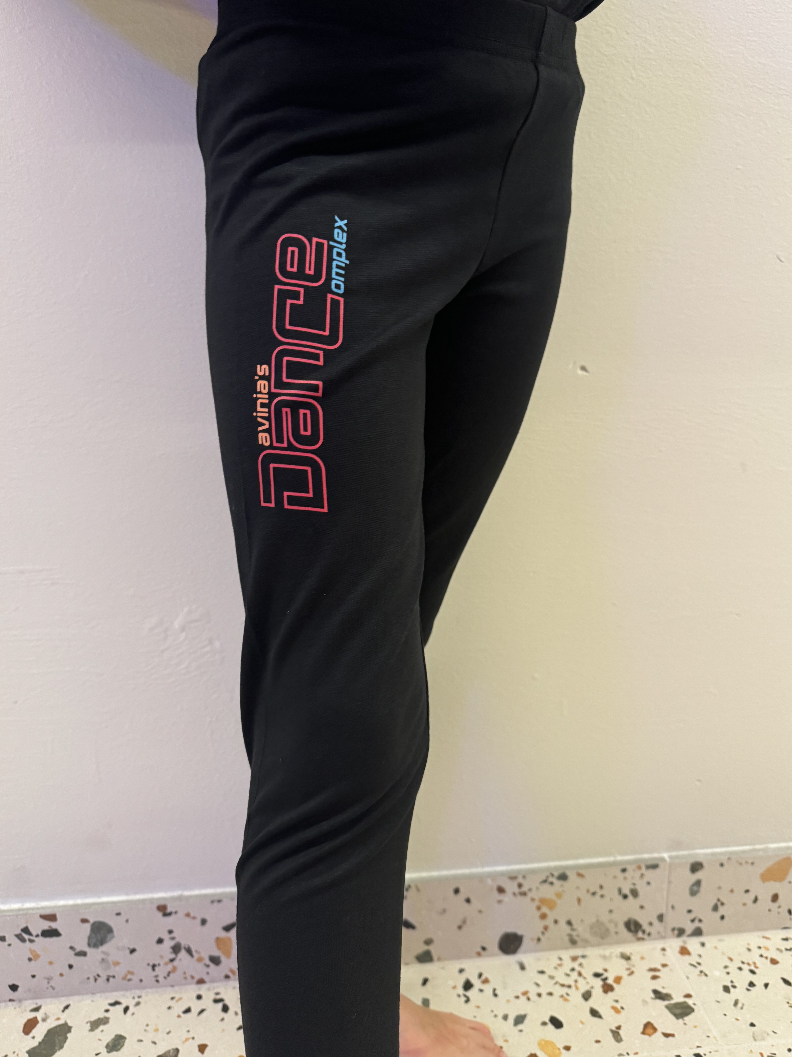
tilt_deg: -11.0
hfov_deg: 53.1
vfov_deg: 67.2
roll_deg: +0.2
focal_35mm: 26
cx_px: 390
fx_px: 793
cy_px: 494
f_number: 1.78
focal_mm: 6.76
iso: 320
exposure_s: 1/58
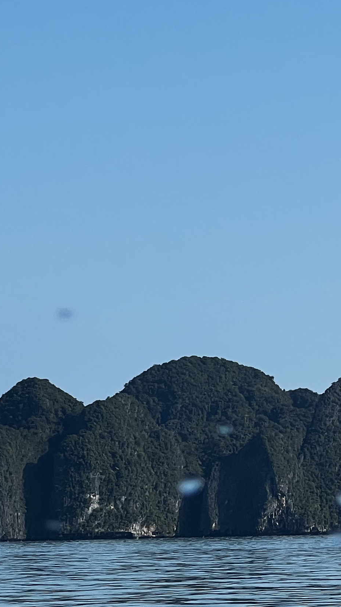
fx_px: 3280
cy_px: 479
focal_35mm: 204
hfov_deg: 5.9
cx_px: 533
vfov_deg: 10.5
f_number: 2.8
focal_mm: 9
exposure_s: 1/995
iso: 32
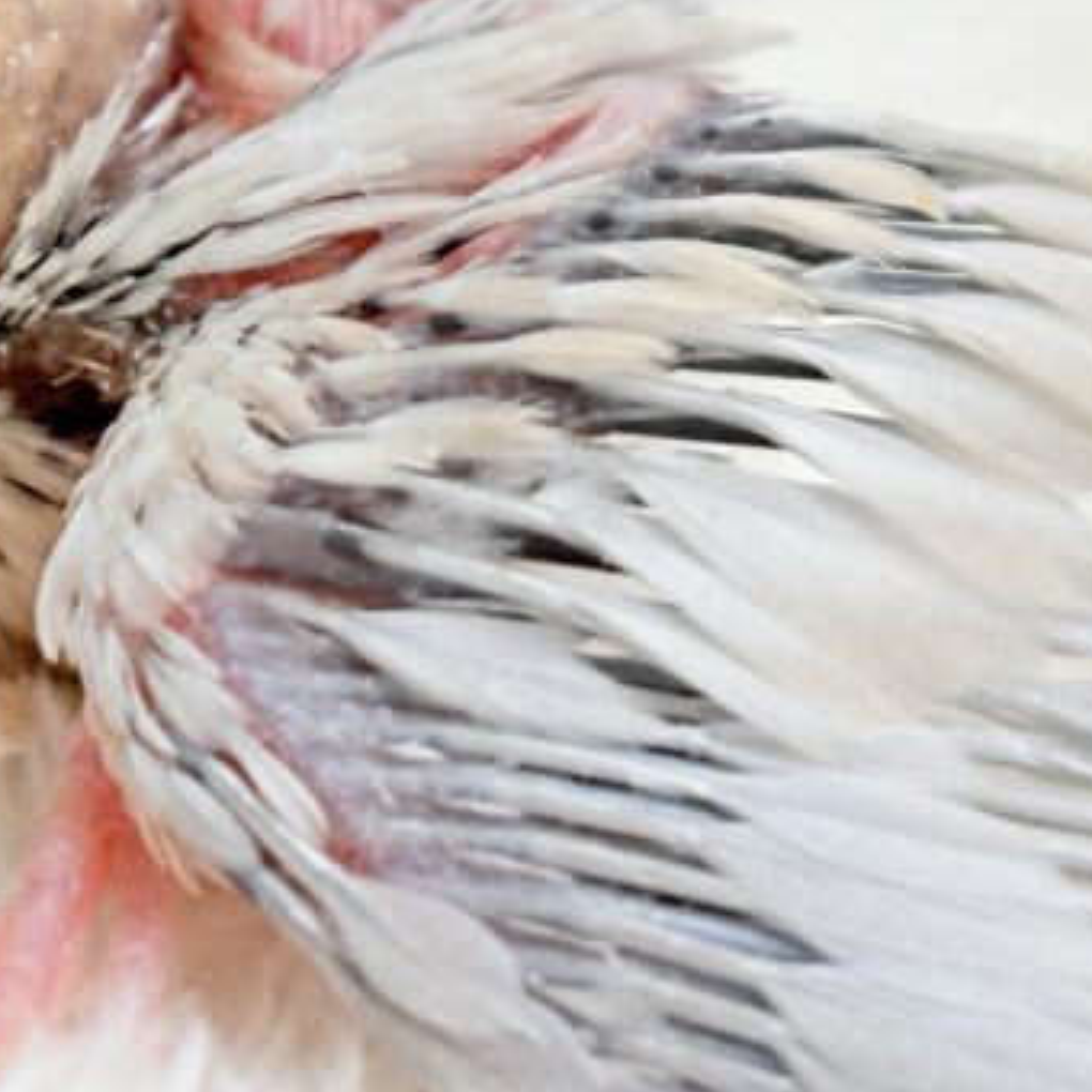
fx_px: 5782
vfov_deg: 10.6
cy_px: -157
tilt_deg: -12.4
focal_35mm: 162
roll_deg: -1.2
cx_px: -71
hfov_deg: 10.7
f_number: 1.6
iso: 50
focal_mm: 5.96
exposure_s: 1/50
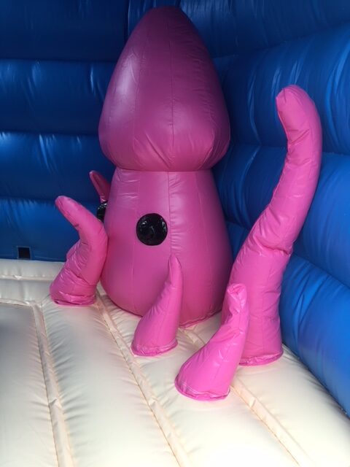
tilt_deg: -12.2
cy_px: 234
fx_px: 391
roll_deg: -1.4
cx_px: 175
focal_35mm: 29
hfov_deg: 48.2
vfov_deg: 61.7
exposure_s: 1/60
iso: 25
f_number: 2.2
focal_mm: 4.15
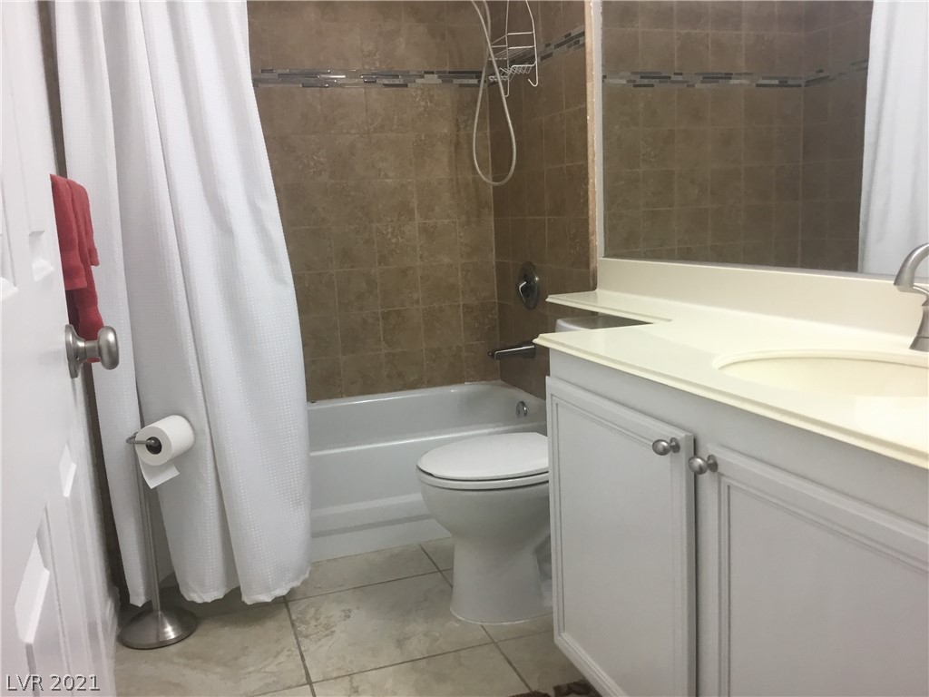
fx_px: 832
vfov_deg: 45.4
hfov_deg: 58.4
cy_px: 348
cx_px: 464
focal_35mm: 31
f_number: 2.4
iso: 32
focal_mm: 3.3
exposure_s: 1/40
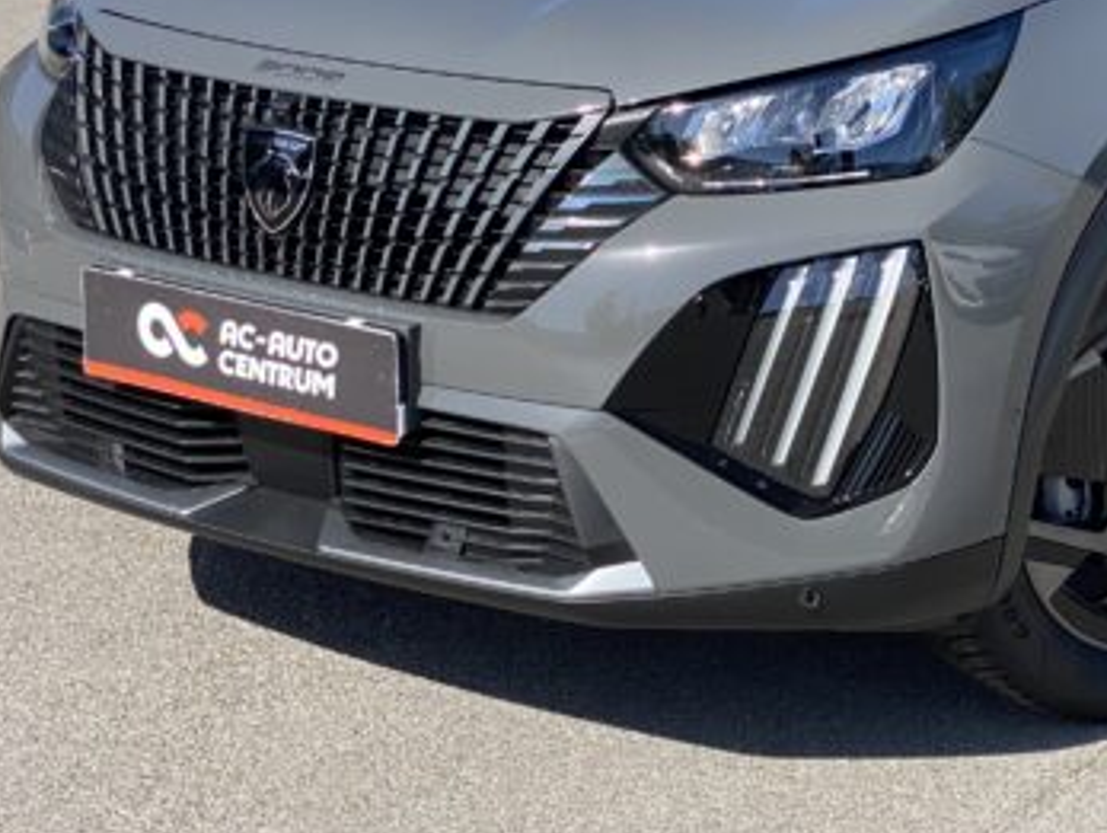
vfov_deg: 14.6
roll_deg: -1.2
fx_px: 3233
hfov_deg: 19.1
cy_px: 195
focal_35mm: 101
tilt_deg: -11.4
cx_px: 1011
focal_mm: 6
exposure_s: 1/1453
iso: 20
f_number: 2
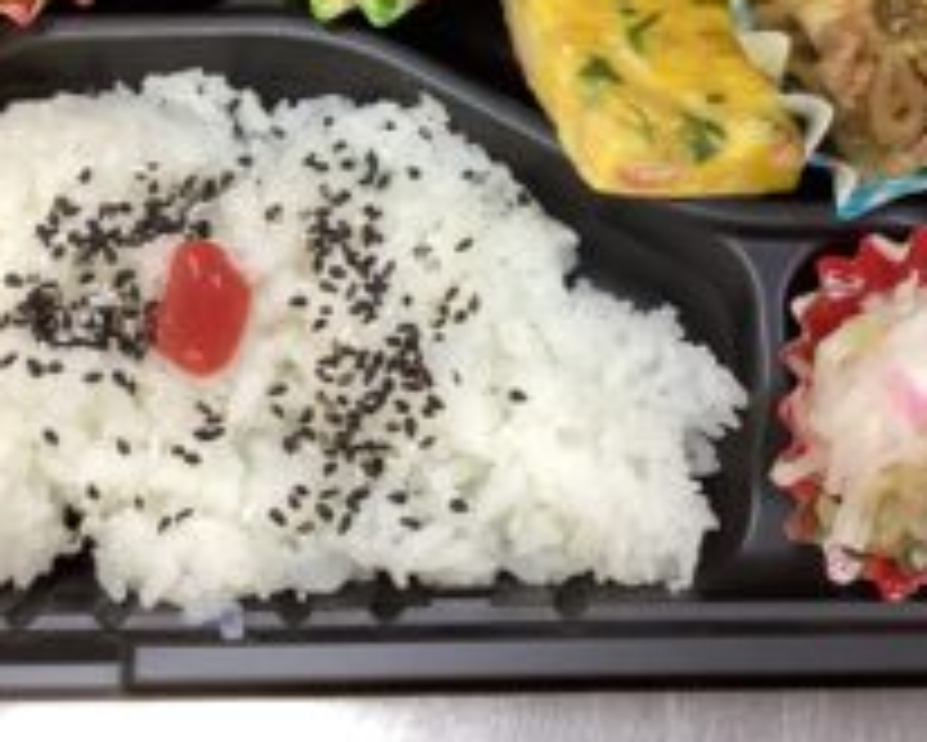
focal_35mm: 55
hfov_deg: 34.1
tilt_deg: -69.9
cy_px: 128
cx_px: 506
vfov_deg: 27.0
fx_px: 1510
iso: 250
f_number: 2.4
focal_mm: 3.3
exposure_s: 1/60
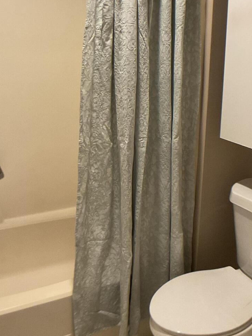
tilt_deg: -11.1
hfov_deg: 24.4
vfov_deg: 31.9
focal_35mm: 60
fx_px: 583
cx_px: 115
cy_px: 105
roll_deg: -1.9
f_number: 1.8
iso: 125
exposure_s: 1/60
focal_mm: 3
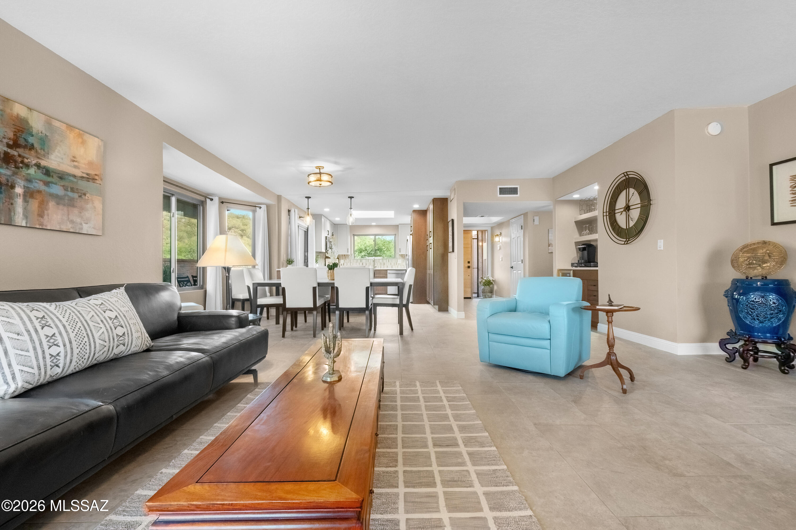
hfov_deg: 100.4
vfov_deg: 77.3
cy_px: 265
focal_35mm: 15
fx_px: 332
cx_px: 398
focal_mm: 10
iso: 800
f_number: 13
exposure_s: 1/6
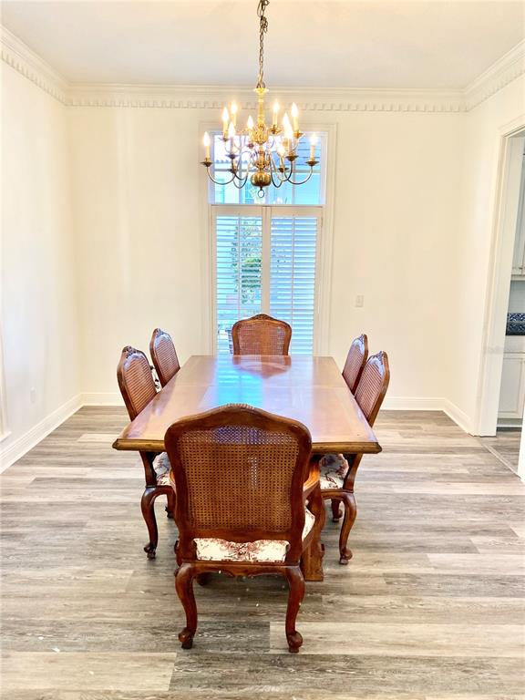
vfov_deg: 67.3
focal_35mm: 26
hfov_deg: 53.1
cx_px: 262
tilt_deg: -10.7
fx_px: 526
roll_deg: -1.1
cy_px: 350
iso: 80
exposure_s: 1/60
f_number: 1.8
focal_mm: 4.25
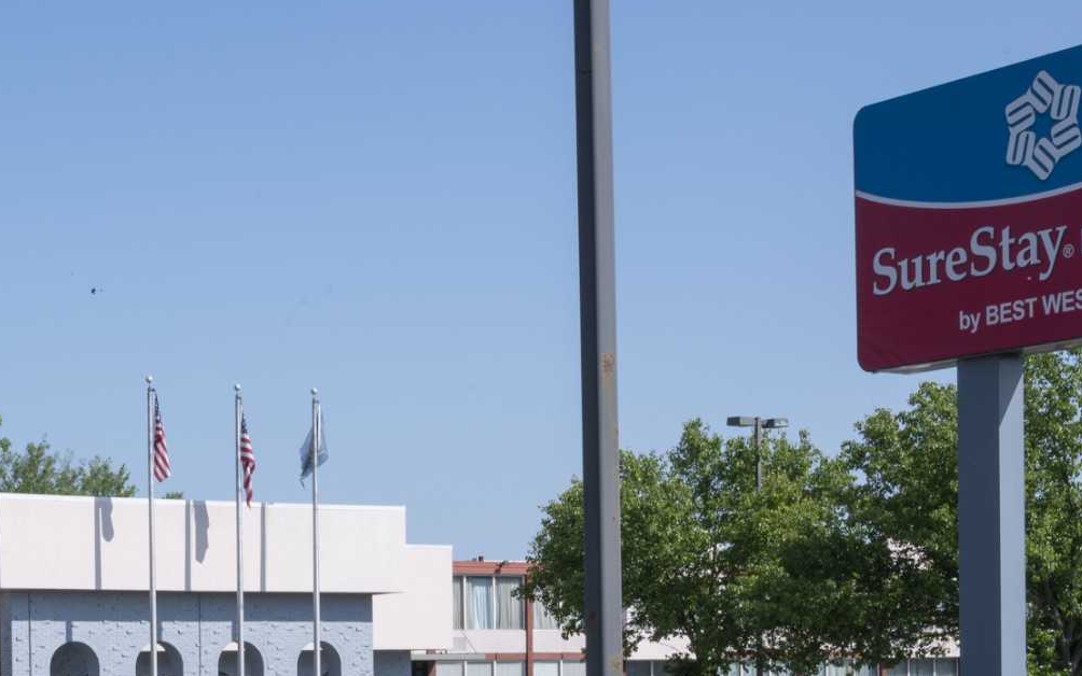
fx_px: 2389
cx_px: 278
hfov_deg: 25.2
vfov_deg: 15.8
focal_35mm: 81
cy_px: 673
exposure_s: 1/160
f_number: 22
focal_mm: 39
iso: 400
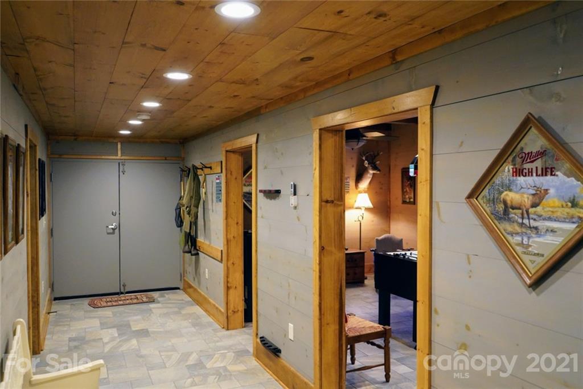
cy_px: 194
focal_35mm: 29
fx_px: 470
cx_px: 292
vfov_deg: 45.0
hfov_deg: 63.7
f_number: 3.5
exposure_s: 1/160
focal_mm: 29
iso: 5000
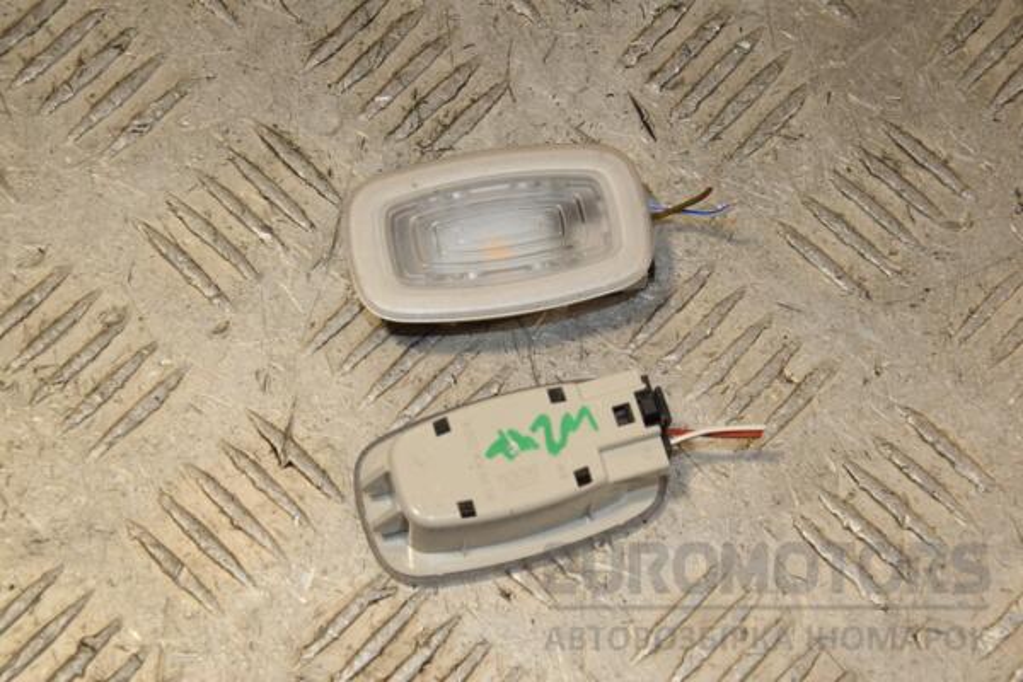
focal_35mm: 99
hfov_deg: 20.6
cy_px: 341
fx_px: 2813
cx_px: 512
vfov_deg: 13.8
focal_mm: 66
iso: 800
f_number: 10
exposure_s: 1/200
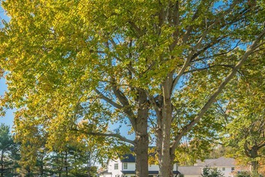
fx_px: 272
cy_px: 179
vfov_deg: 32.8
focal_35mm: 37
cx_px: -11
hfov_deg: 43.1
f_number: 9
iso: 200
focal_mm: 14
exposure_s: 1/400
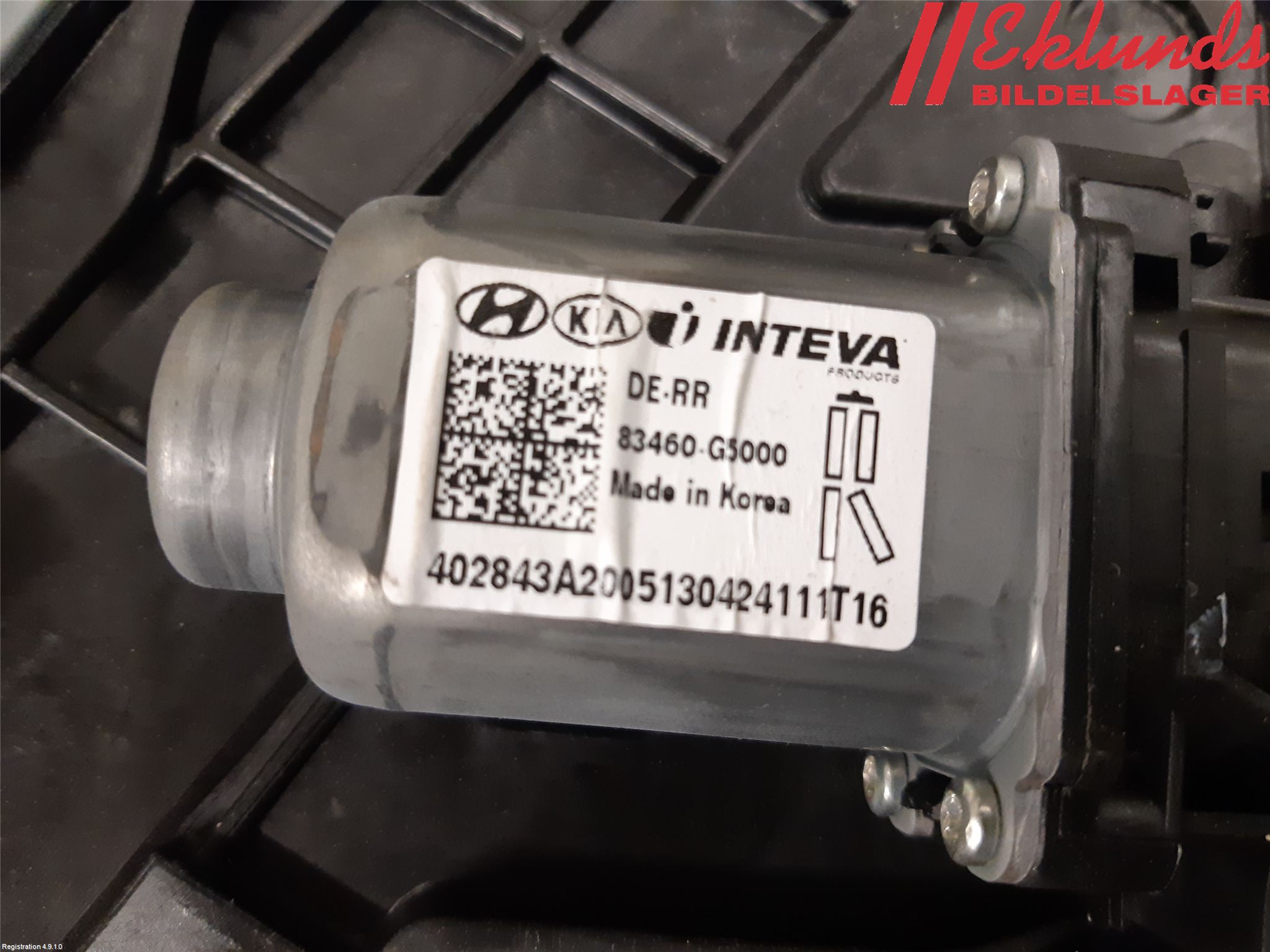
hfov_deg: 67.3
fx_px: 954
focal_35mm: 26
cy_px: 476
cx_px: 635
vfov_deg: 53.1
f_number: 1.7
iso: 250
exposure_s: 1/50
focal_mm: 3.93
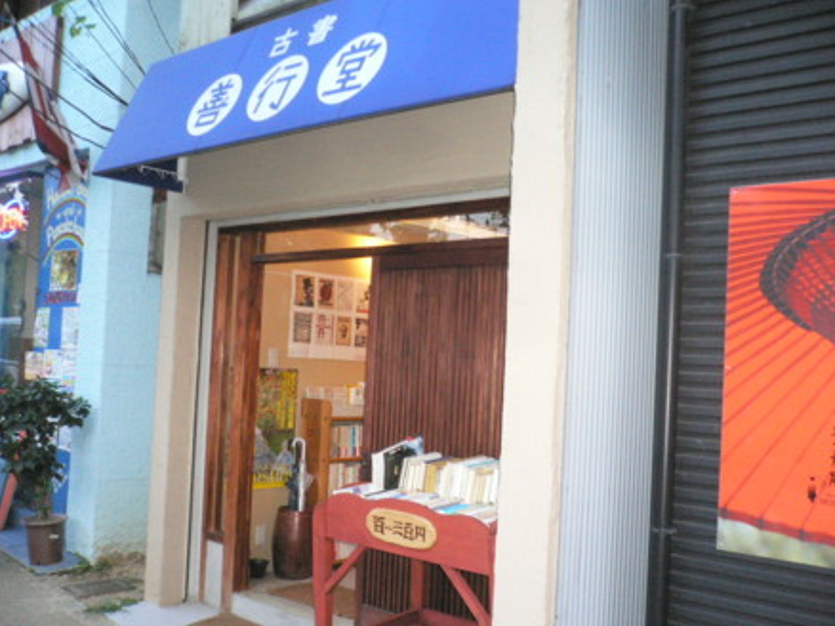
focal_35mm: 36
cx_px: 425
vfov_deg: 39.6
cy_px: 307
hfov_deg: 51.4
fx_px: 868
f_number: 2.8
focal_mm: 5.8
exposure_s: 1/60
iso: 400
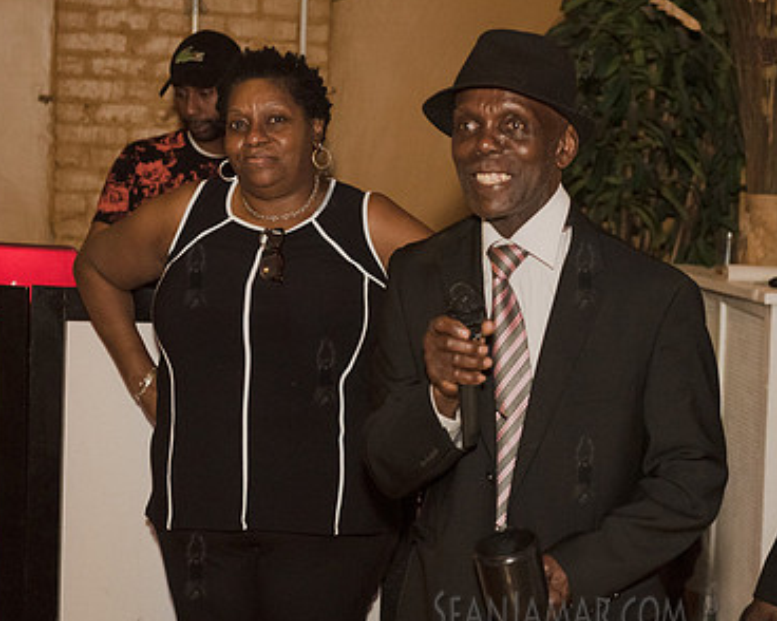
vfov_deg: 17.6
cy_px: 321
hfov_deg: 21.9
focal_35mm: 87
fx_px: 2000
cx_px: 541
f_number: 3.5
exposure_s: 1/250
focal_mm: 55
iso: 2000
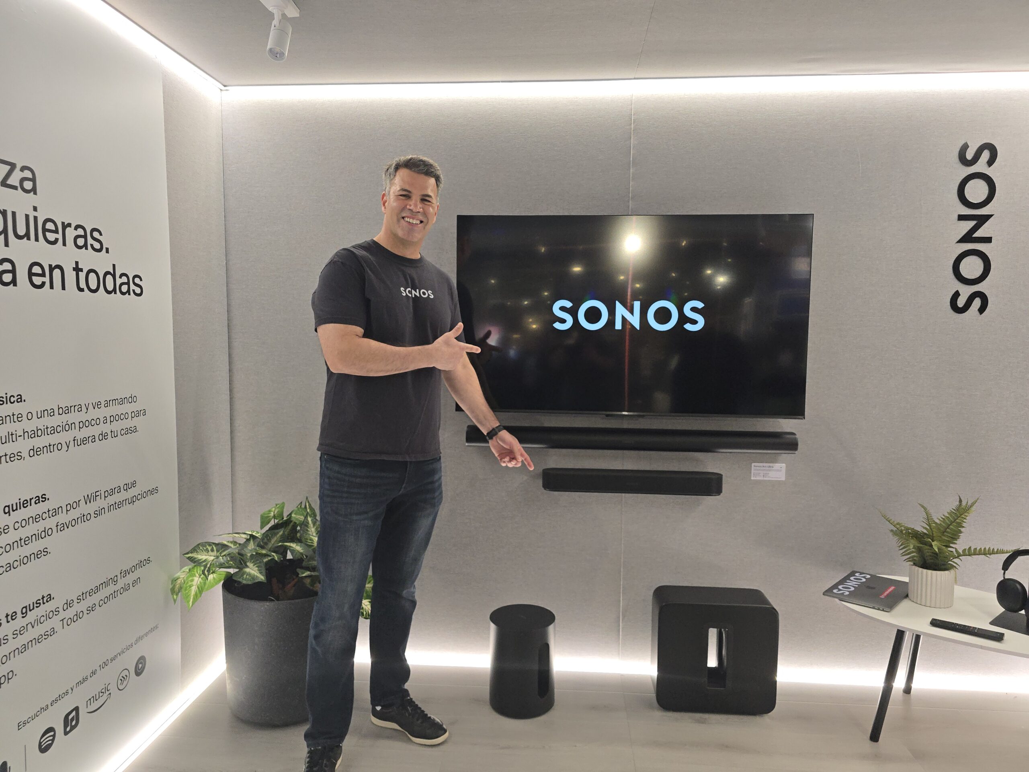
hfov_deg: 73.9
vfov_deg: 58.9
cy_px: 386
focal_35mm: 23
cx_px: 514
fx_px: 684
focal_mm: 6.3
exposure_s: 1/180
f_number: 1.7
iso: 200
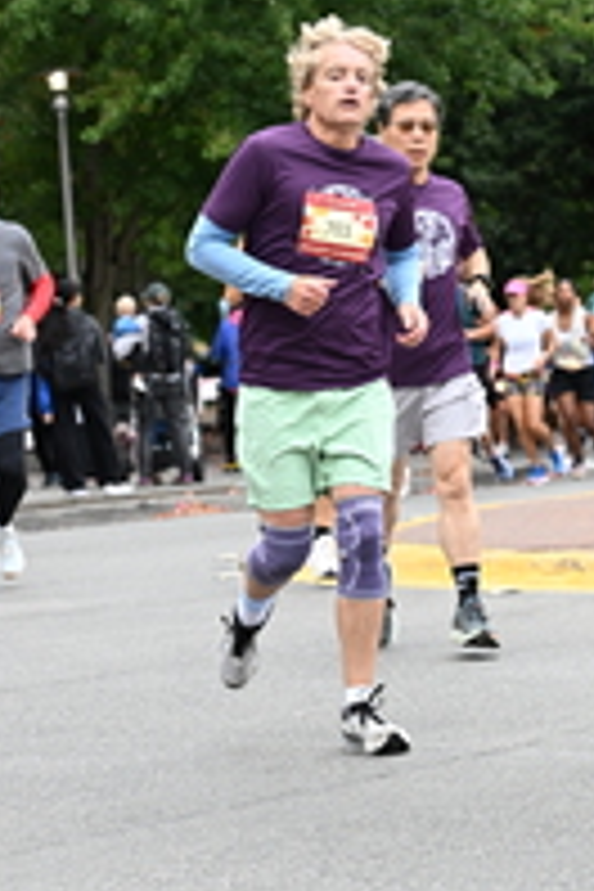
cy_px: 410
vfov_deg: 12.5
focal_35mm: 164
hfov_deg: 8.3
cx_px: 506
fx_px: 4059
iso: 1600
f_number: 4
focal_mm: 59
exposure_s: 1/800
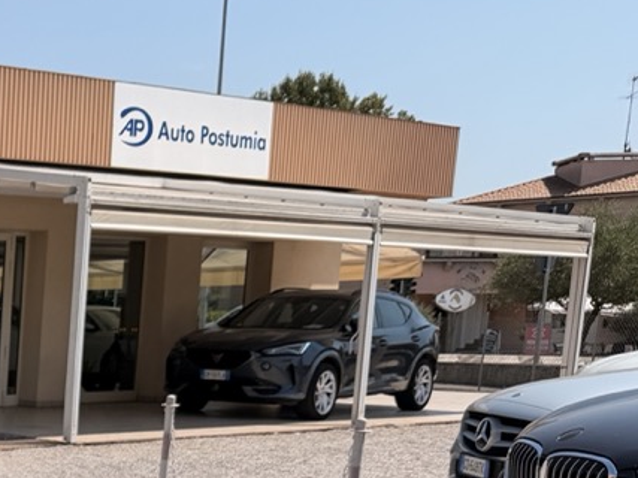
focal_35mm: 72
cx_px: -306
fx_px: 1327
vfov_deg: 19.1
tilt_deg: -11.3
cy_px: 599
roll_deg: -0.2
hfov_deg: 22.4
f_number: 1.78
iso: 80
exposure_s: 1/6711
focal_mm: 6.76
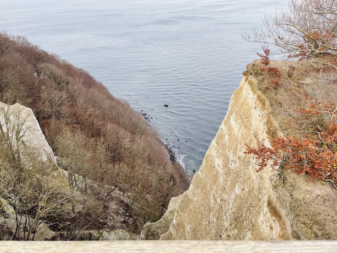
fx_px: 253
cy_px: 126
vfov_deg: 53.1
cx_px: 168
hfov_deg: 67.3
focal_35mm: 26
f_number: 1.6
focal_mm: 4.2
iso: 32
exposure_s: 1/247
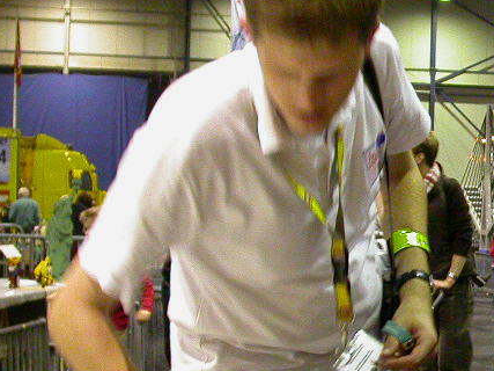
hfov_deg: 17.5
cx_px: 569
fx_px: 1541
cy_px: 242
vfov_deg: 13.7
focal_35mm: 108
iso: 400
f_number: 2.7
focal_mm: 9.3
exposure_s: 1/30
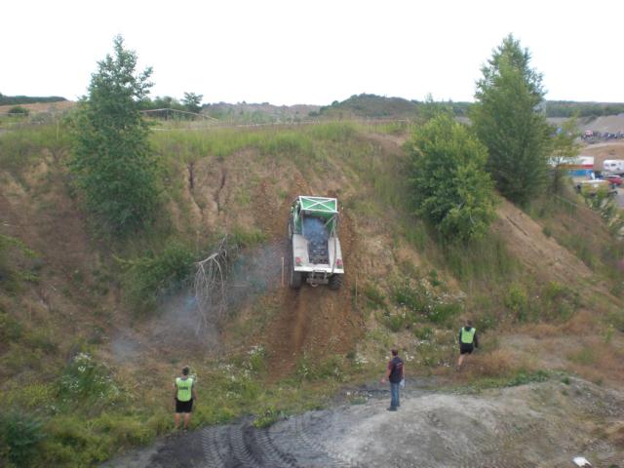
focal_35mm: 38
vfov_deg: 37.7
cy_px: 234
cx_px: 312
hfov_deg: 49.0
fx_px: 685
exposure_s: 1/160
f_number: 3.1
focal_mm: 6.3
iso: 64
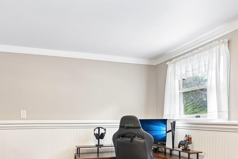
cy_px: 114
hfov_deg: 58.7
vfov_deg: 40.3
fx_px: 212
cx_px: 113
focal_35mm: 32
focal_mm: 16
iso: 400
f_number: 9
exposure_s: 1/4
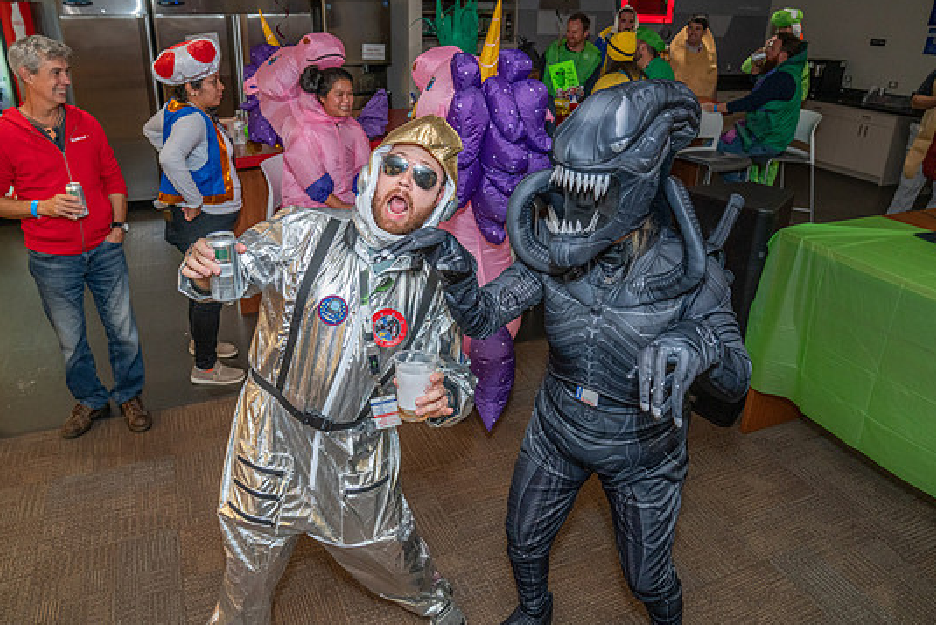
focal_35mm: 26
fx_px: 676
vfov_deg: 49.6
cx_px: 462
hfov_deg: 69.4
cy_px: 300
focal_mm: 24
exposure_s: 1/160
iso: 2500
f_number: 4
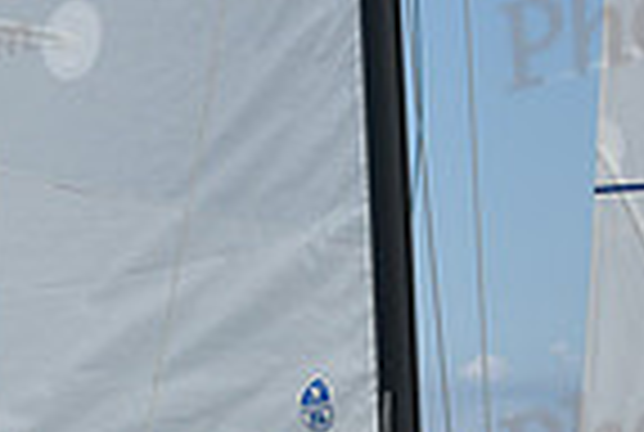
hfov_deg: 6.5
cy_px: 686
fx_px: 5665
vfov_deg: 4.3
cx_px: 270
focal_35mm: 316
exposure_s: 1/1250
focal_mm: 78
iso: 320
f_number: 10
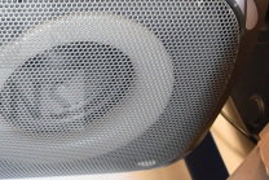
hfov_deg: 23.3
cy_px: 28
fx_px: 591
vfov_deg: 17.1
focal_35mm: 79
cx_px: -62
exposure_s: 1/30
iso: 2000
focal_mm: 18
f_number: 3.5
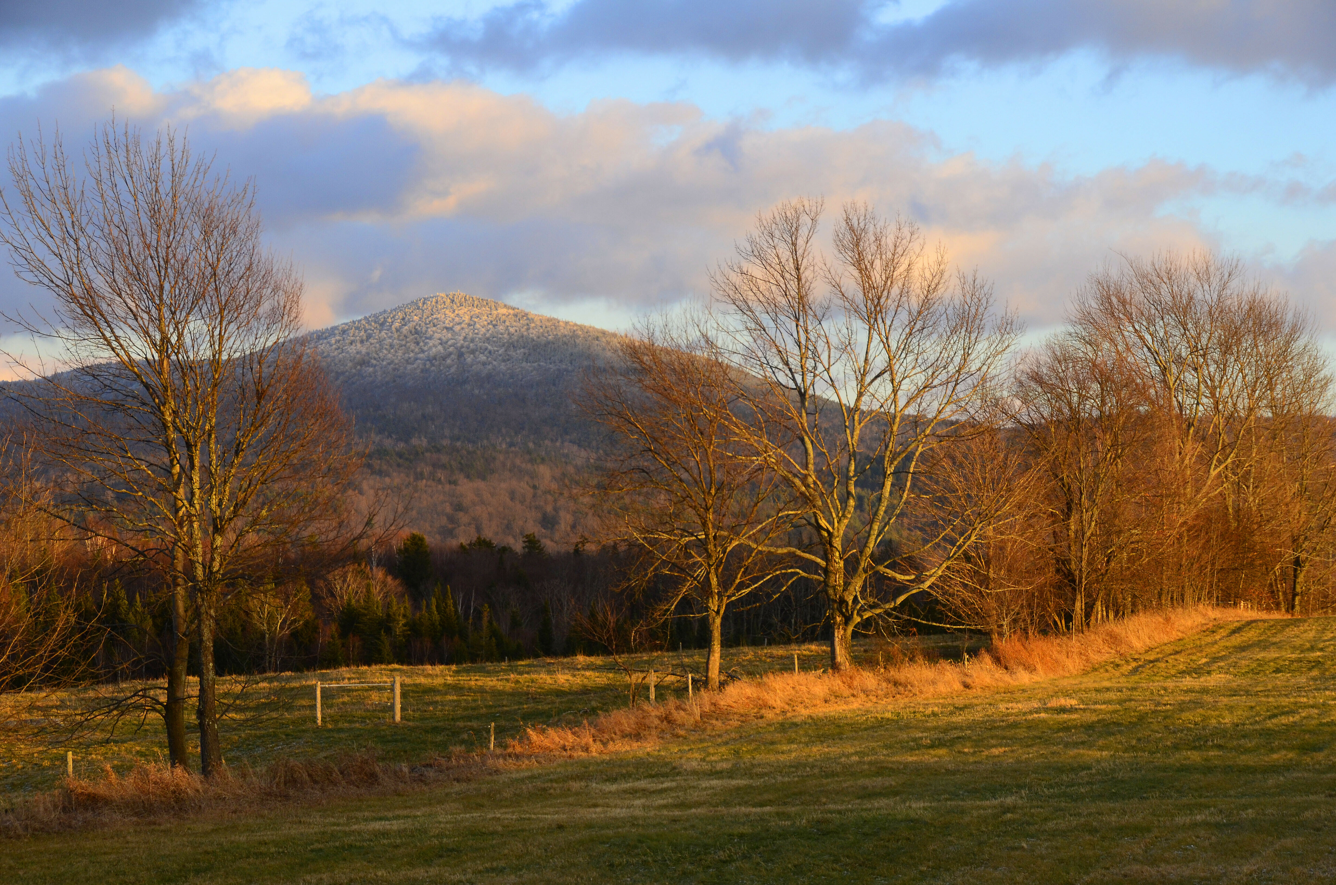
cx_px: 668
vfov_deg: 14.0
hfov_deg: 21.0
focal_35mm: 98
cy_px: 442
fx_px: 3611
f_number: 8
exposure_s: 1/200
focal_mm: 65
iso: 400
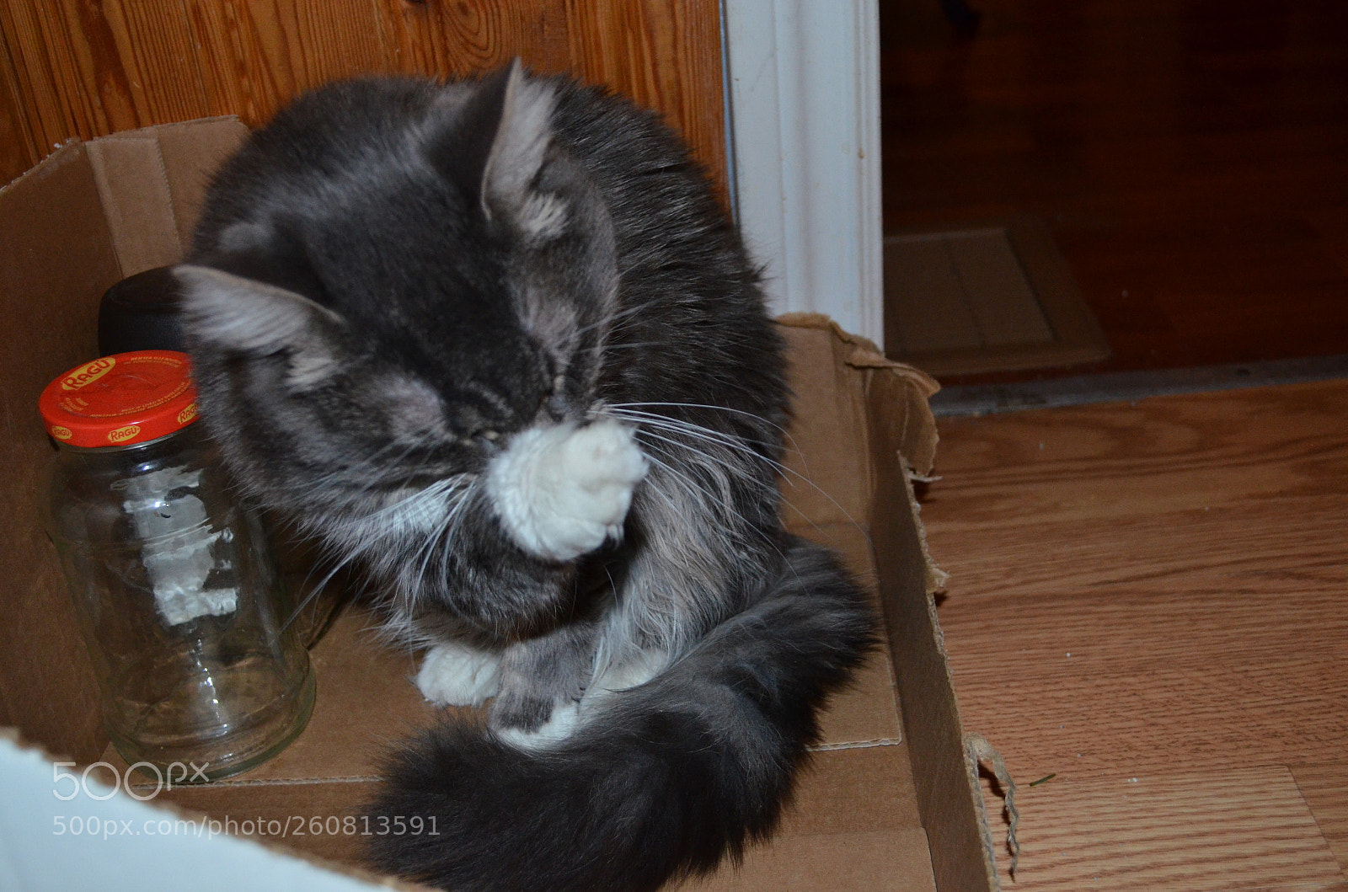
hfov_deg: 49.7
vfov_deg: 34.0
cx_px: 674
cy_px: 446
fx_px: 1457
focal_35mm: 39
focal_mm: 26
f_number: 4.2
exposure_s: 1/60
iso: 1600
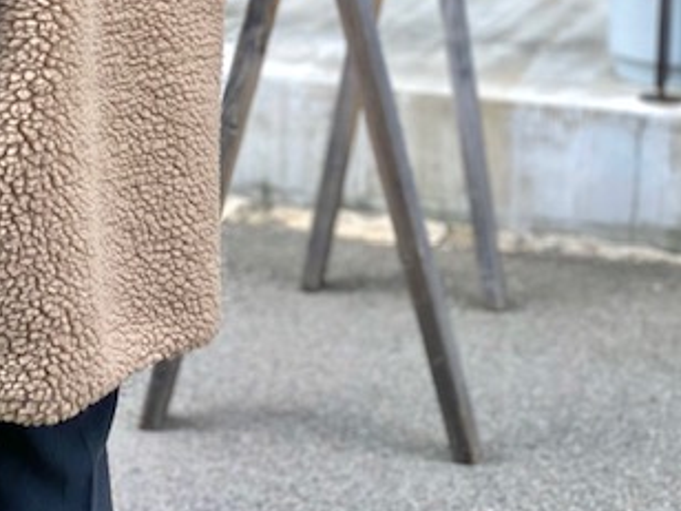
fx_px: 2125
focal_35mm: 108
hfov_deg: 18.0
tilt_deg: -10.3
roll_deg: -0.8
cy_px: 4
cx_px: 97
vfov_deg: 13.5
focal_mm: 6
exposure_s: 1/122
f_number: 2
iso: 20
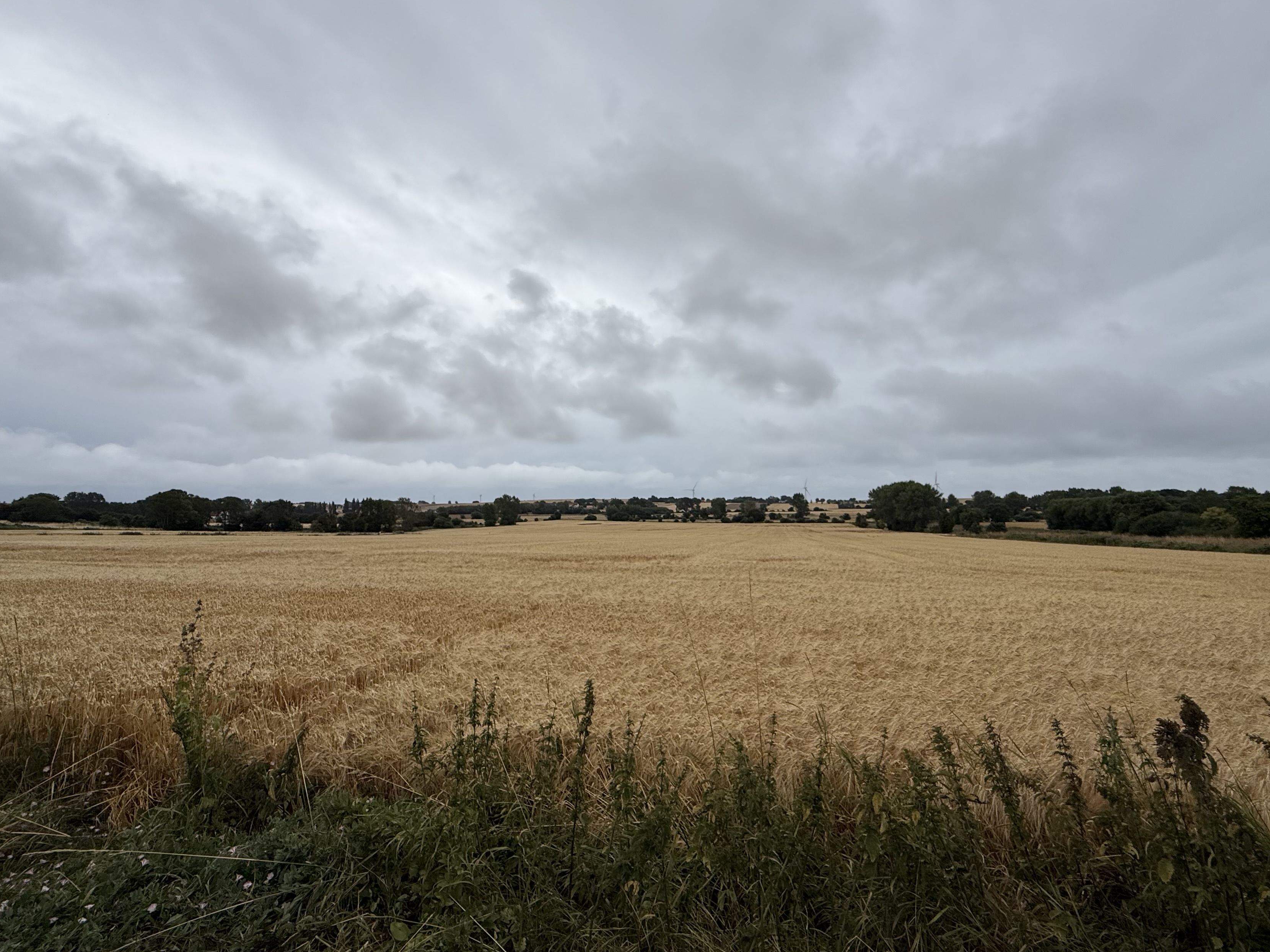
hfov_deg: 91.0
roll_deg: -0.9
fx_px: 624
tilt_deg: +5.0
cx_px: 658
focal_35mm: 17
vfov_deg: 74.7
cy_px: 447
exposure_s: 1/2717
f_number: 2.2
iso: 50
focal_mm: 2.22
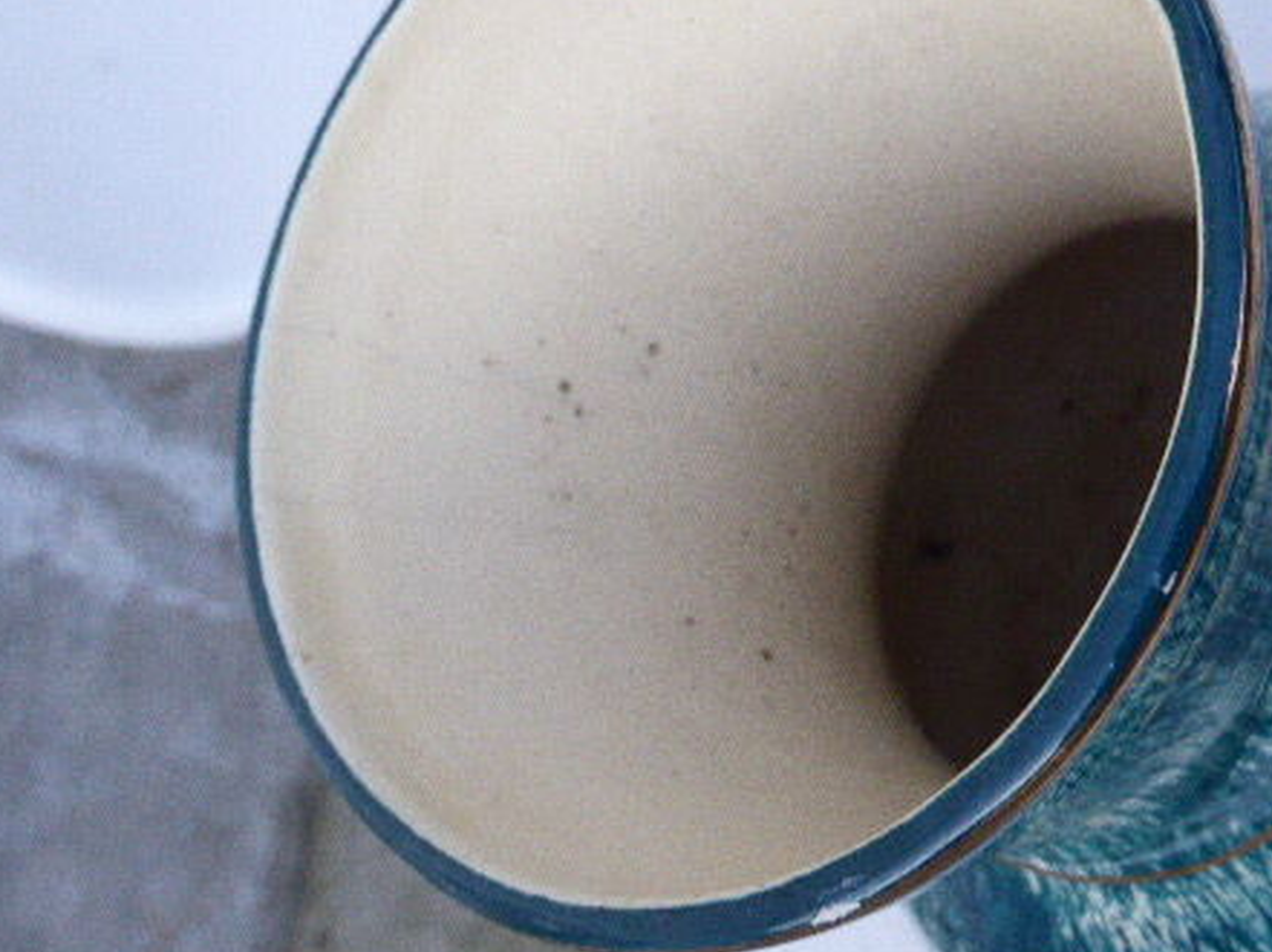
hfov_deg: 25.3
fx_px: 2827
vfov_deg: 19.1
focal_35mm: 77
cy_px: 456
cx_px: 811
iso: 800
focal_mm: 9
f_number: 4.4
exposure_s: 1/40
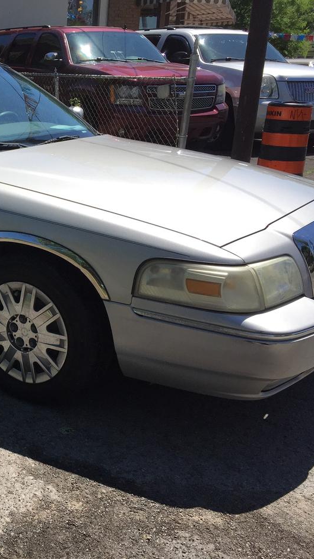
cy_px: 275
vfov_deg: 47.4
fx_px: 636
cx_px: -53
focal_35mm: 43
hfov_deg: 25.2
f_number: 2.2
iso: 32
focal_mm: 4.15
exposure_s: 1/2198
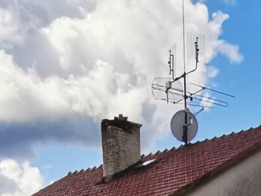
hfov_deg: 18.0
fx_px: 807
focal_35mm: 107
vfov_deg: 10.3
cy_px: 576
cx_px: 249
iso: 50
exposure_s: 1/1511
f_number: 2.2
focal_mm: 2.26
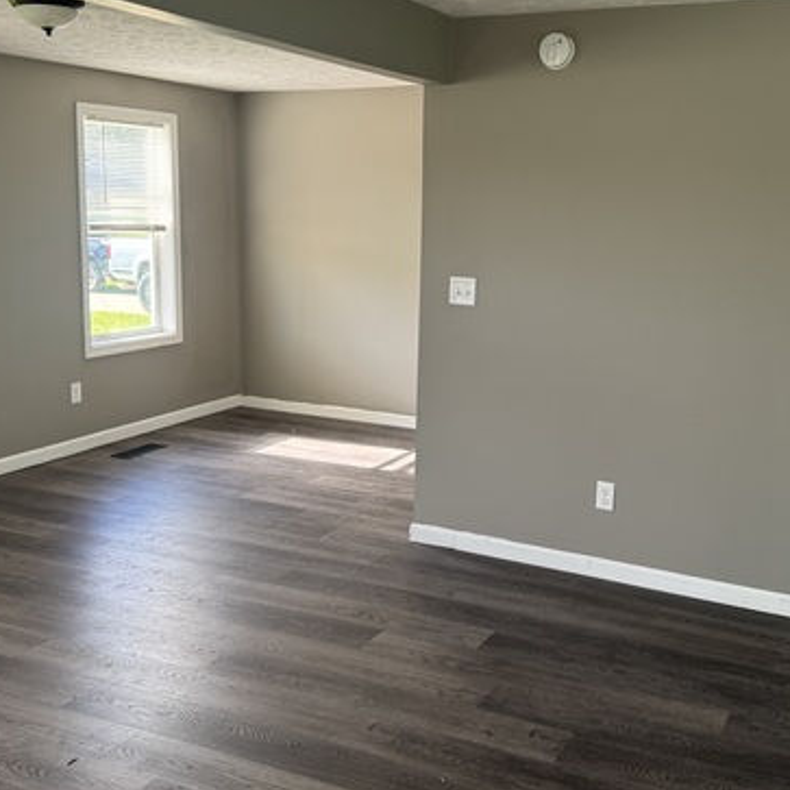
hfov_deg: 42.7
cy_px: 363
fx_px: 1007
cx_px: 454
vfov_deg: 42.8
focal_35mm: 39
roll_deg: -1.4
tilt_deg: -10.0
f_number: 1.78
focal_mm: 6.76
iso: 100
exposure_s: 1/170
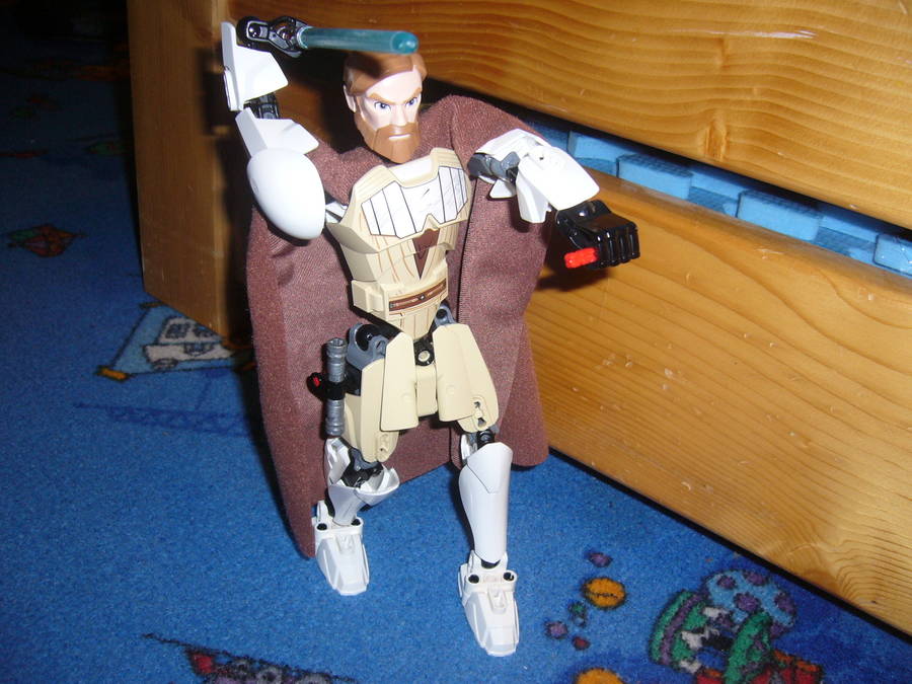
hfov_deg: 52.6
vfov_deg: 40.7
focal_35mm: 35
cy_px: 342
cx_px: 456
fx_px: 922
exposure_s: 1/30
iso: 100
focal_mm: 5.8
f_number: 2.8
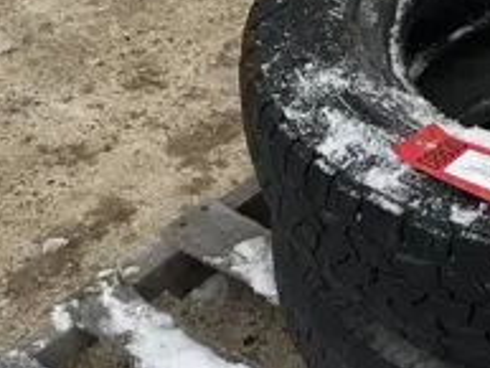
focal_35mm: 96
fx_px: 1360
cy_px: 185
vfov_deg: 15.4
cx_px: 607
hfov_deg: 19.1
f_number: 1.8
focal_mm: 3
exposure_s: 1/389
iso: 25
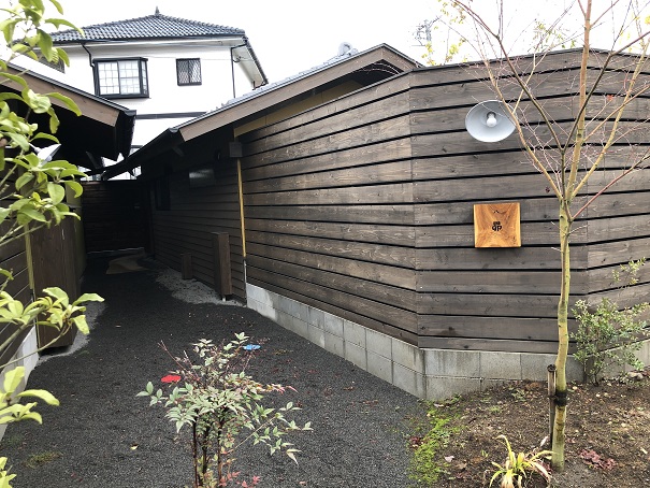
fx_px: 526
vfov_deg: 49.8
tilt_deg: -4.4
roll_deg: +2.8
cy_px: 244
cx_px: 325
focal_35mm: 28
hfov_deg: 63.4
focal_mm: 4
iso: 25
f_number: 1.8
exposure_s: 1/40
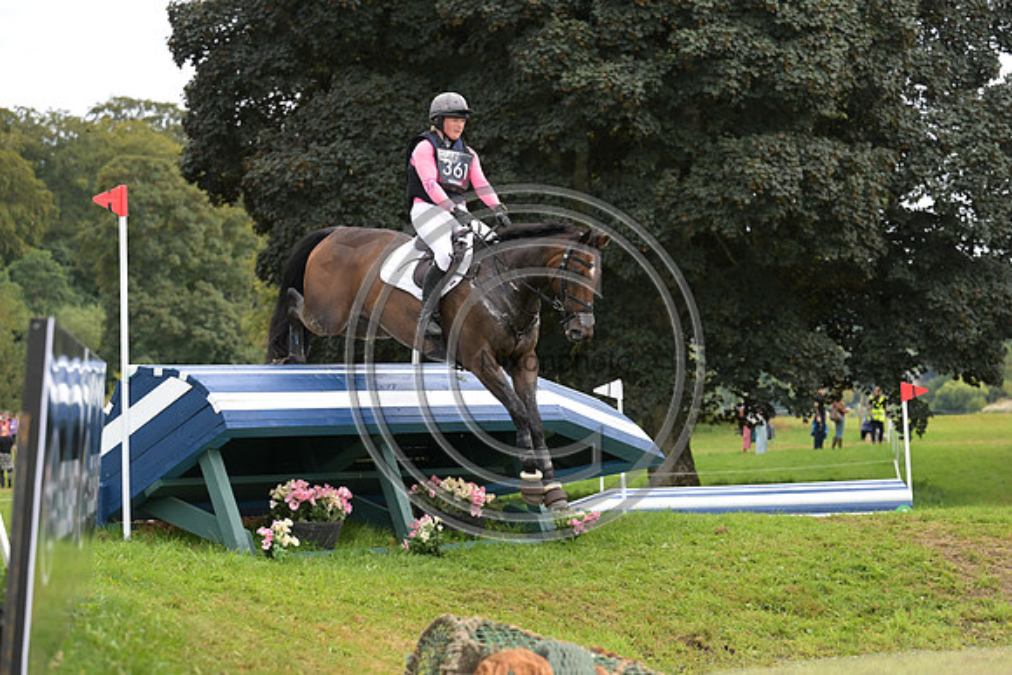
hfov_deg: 15.8
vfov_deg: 10.6
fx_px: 3655
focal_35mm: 130
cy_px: 338
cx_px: 506
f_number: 5.6
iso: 1100
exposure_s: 1/1250
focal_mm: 130
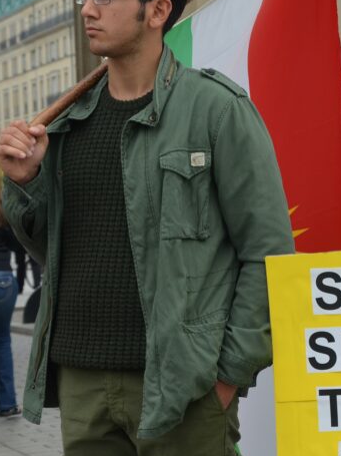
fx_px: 2024
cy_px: 227
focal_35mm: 154
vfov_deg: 12.8
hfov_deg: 9.6
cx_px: 353
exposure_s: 1/200
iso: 200
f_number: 7.1
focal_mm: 50
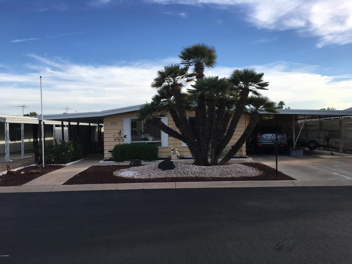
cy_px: 132
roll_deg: +0.1
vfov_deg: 48.2
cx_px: 176
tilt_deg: +0.0
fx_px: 295
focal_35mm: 29
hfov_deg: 61.7
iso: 25
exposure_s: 1/769
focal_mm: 4.15
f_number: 2.2
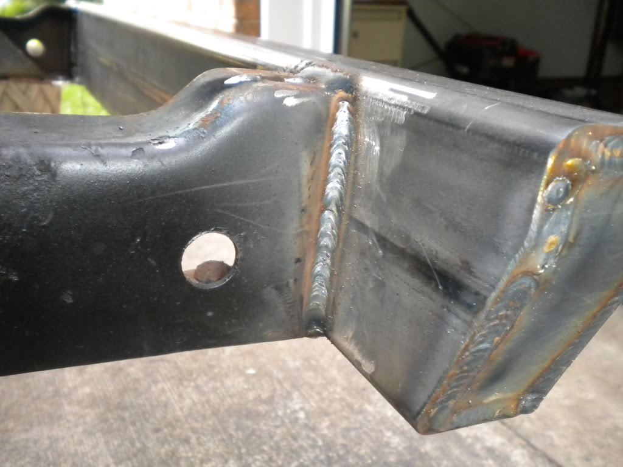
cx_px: 312
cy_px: 234
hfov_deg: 52.6
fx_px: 630
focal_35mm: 35
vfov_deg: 40.7
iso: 400
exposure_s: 1/30
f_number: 3.1
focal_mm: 6.3
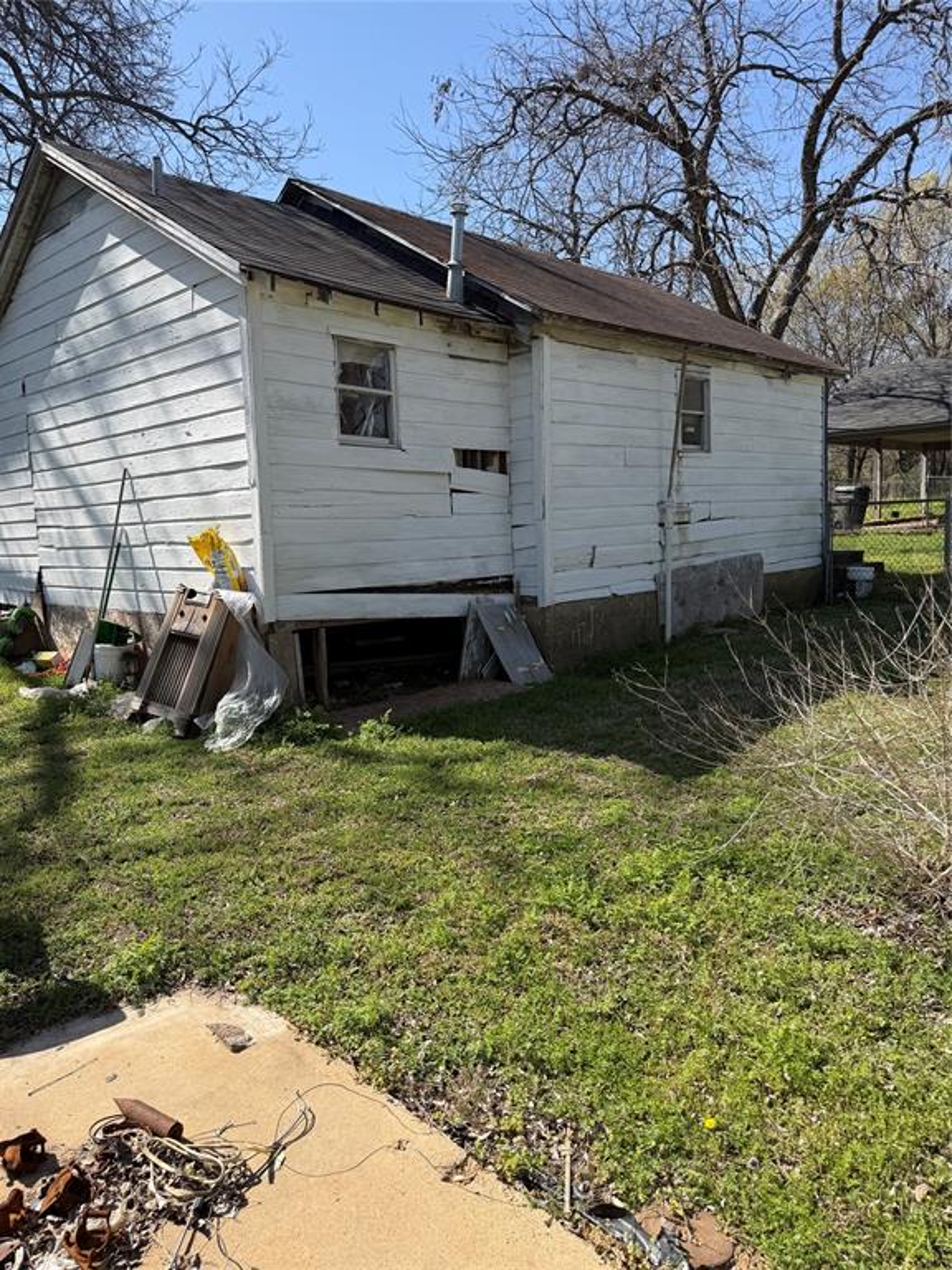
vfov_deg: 71.6
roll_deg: +0.9
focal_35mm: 24
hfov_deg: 56.8
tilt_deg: -8.5
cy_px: 635
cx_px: 476
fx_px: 880
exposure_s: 1/3425
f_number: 1.78
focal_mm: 6.76
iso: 80
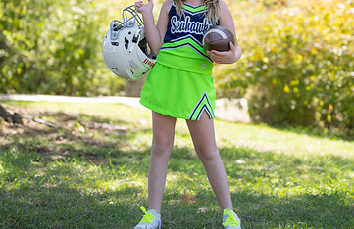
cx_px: 188
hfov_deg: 13.8
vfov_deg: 9.0
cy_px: 61
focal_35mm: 150
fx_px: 1462
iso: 100
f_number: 2.8
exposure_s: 1/400
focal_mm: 84
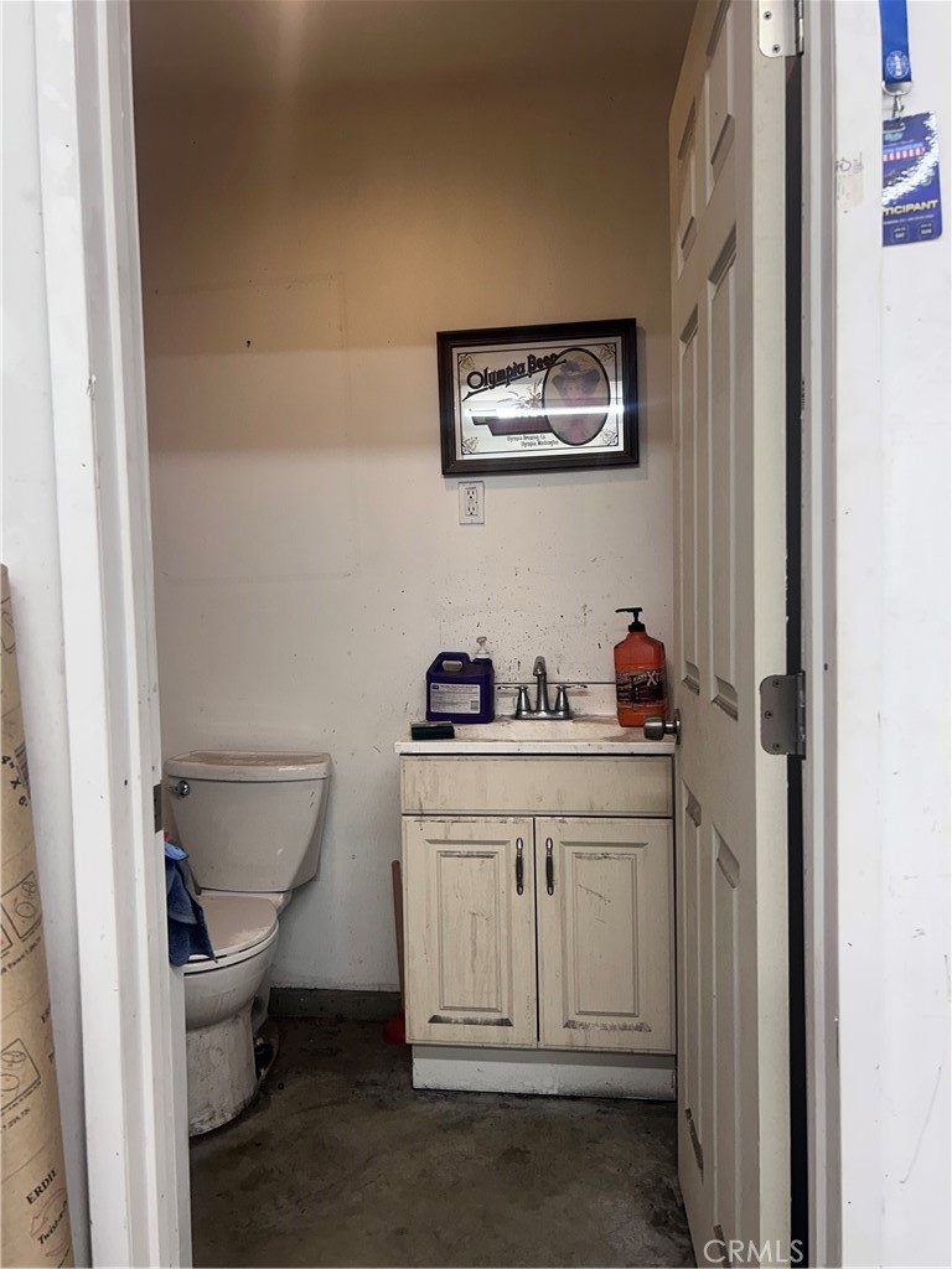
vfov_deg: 67.3
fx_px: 953
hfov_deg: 53.1
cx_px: 476
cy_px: 634
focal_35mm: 26
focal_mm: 5.7
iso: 80
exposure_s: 1/120
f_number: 1.5
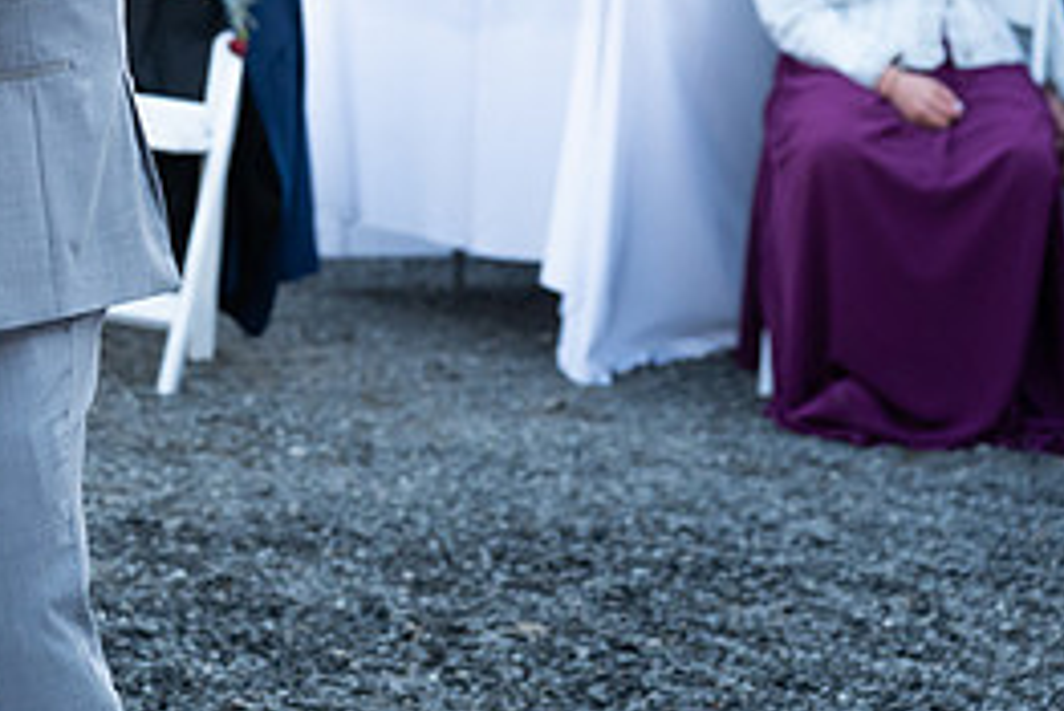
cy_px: -47
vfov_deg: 8.1
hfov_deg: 12.0
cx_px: -85
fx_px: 4968
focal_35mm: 168
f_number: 3.5
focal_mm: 76
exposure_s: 1/500
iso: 1600
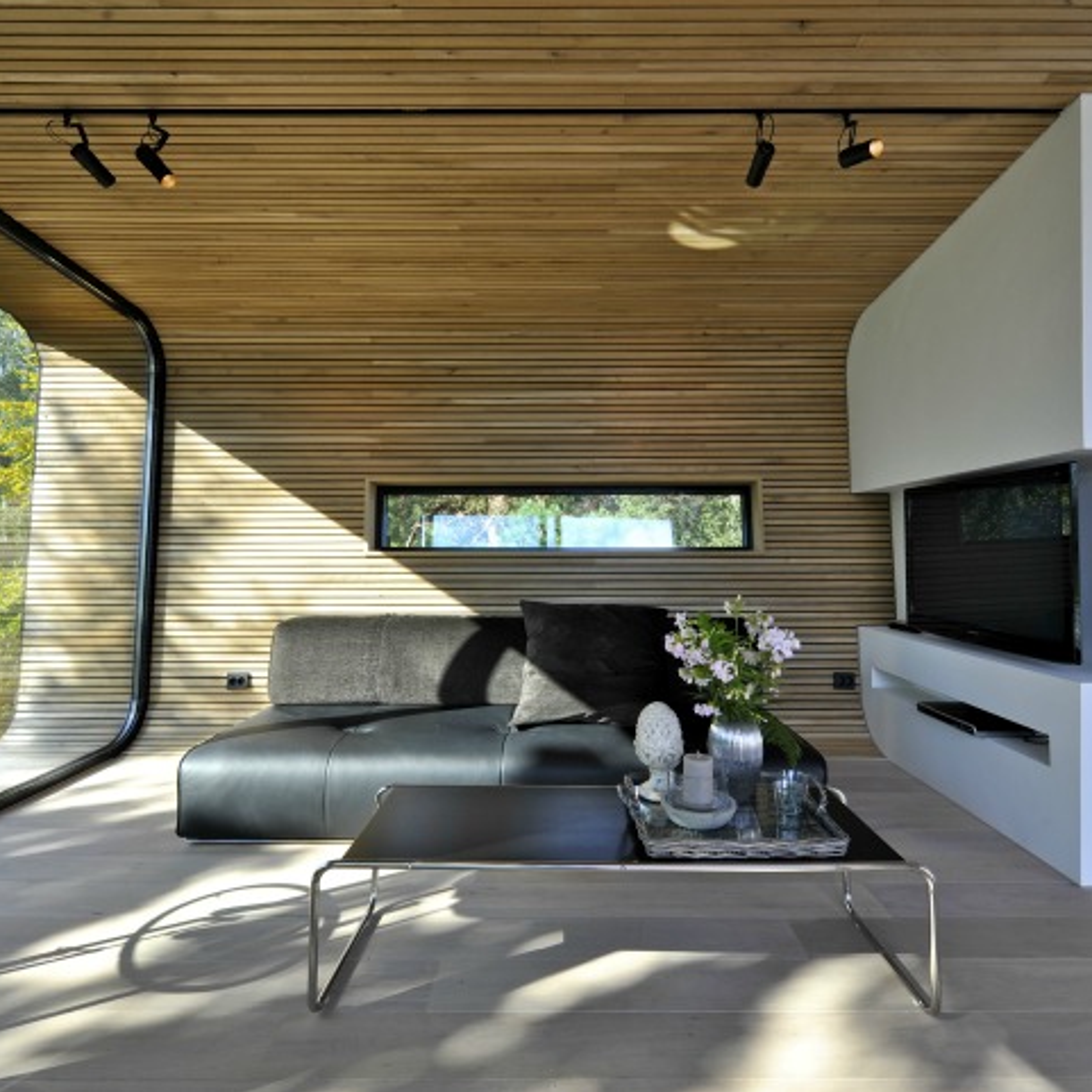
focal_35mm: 18
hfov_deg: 80.7
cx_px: 552
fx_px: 642
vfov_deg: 80.7
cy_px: 547
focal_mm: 14
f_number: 11
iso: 200
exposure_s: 1/40
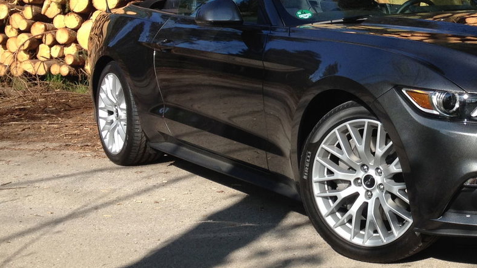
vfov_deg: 15.4
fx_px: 987
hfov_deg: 26.4
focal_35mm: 78
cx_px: 418
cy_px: 59
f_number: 2.4
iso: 50
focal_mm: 4.28
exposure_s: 1/935
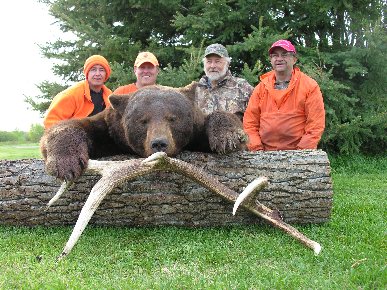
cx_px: 194
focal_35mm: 43
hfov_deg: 43.9
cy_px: 145
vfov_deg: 33.6
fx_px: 481
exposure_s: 1/63.2
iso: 50
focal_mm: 11
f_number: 3.7
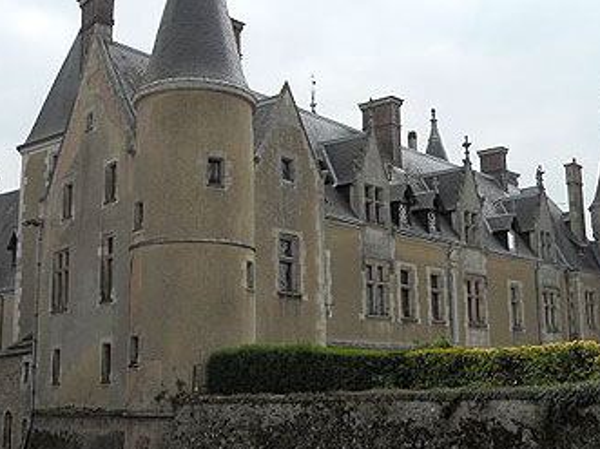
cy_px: 188
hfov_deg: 38.9
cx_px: 310
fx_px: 849
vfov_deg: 29.6
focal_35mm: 49
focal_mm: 6.4
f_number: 3
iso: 80
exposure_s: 1/800
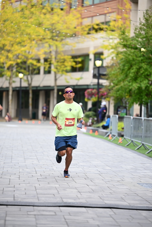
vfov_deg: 16.4
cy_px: 114
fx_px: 791
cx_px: 76
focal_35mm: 125
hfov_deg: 11.0
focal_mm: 125
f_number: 2.8
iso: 640
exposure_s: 1/1600
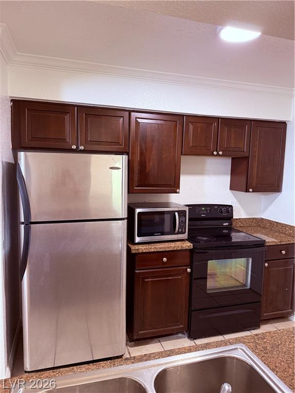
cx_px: 148
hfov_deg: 56.8
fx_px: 273
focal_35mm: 24
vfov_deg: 71.6
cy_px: 196
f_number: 1.78
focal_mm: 6.76
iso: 400
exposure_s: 1/60
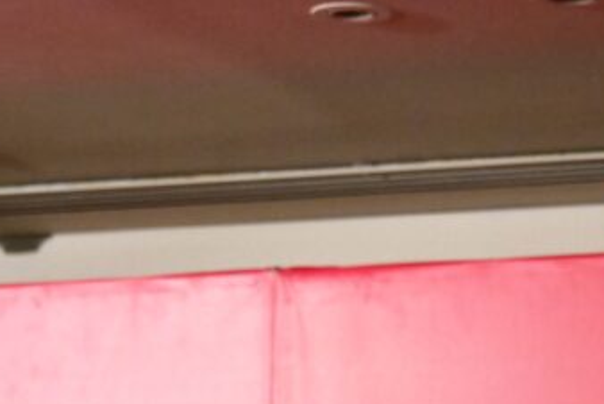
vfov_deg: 5.1
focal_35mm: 266
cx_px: 558
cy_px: 656
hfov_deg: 7.7
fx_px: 4467
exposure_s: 1/320
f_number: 5.6
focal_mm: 75
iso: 8000
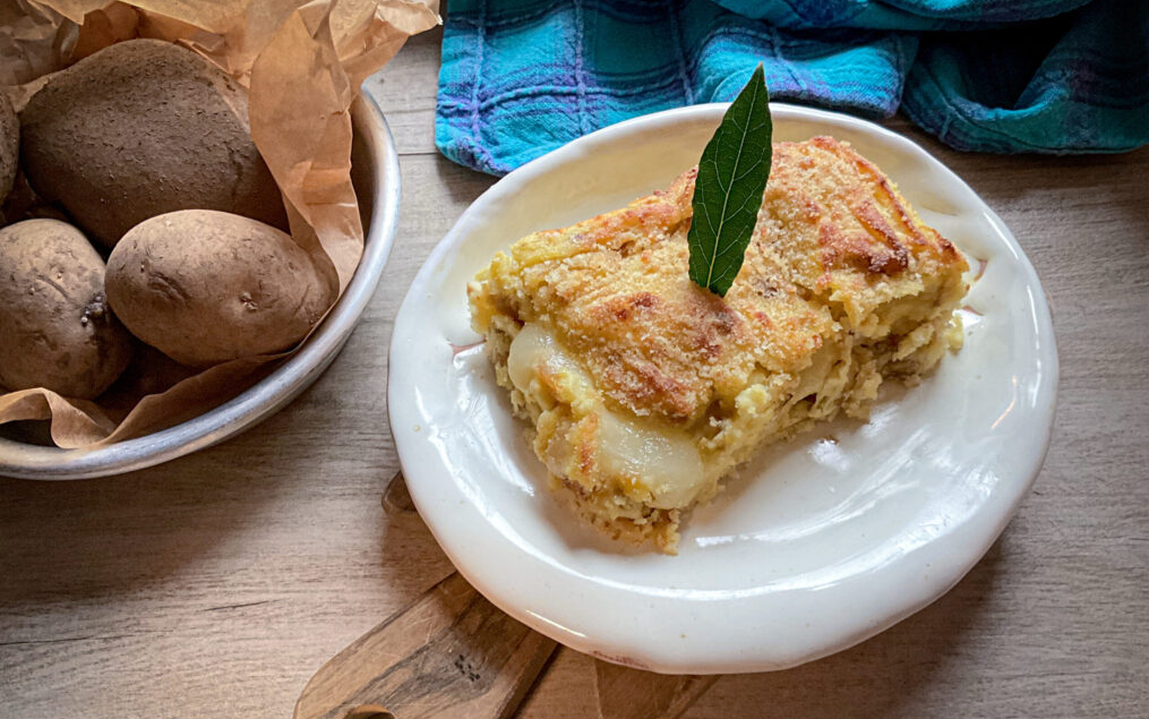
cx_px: 571
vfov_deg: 40.6
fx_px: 971
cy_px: 382
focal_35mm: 31
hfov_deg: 61.2
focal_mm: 3
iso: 400
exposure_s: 1/30
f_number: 1.8
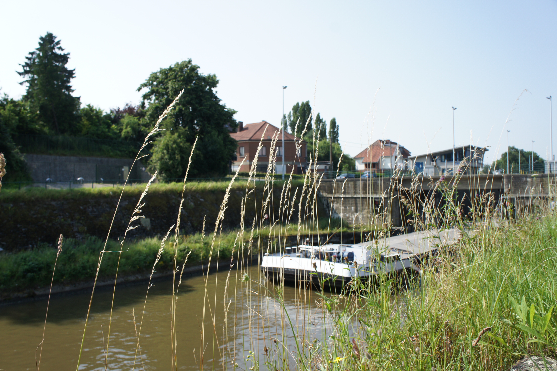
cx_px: 278
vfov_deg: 43.5
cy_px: 186
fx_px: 464
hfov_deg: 62.0
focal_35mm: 30
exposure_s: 1/250
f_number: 8
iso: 200
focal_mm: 20
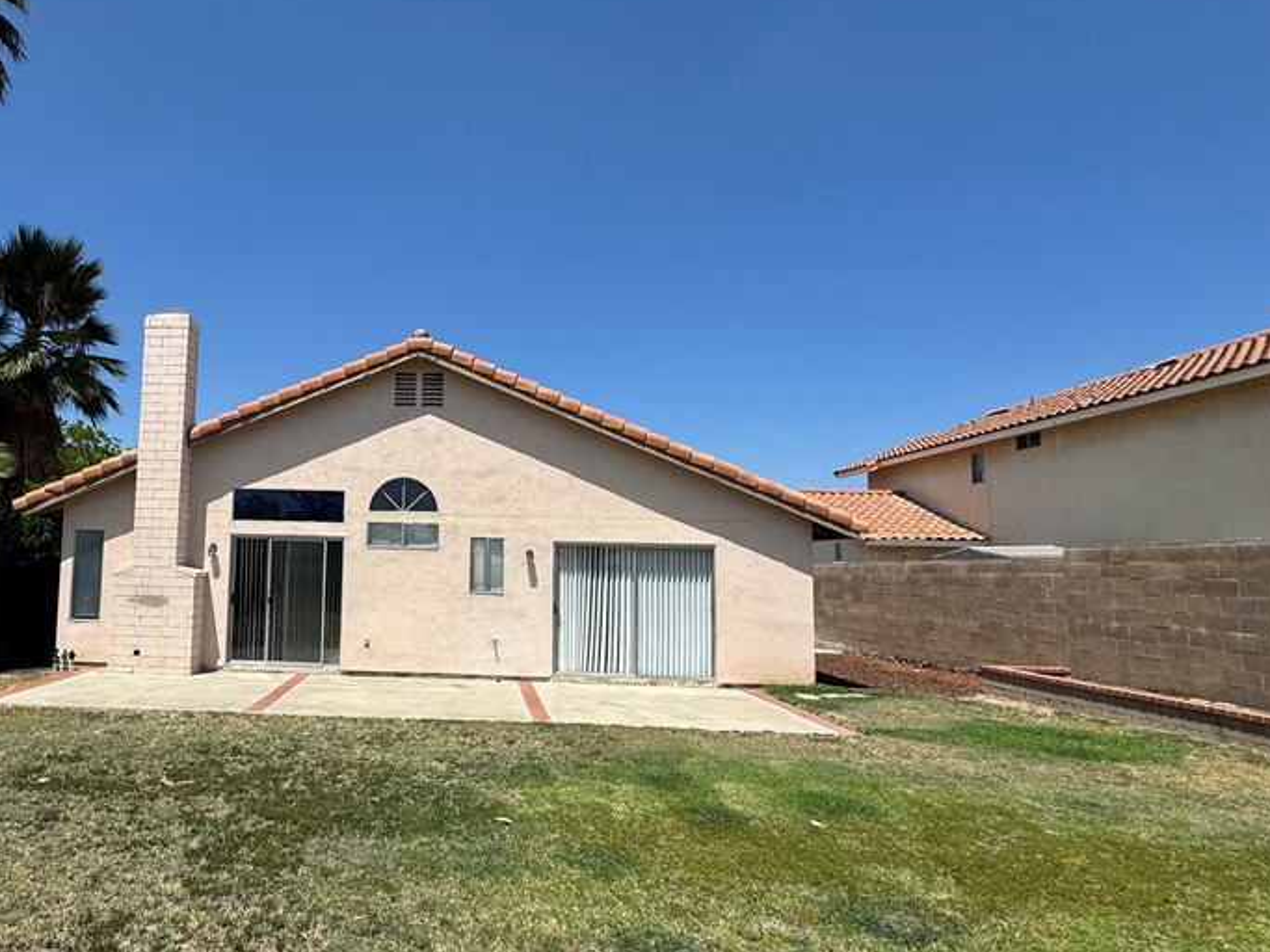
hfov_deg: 76.0
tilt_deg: +5.8
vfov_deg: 63.4
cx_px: 402
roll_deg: -2.7
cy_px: 508
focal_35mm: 21
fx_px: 770
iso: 50
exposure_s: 1/3106
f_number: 2.2
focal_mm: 2.22
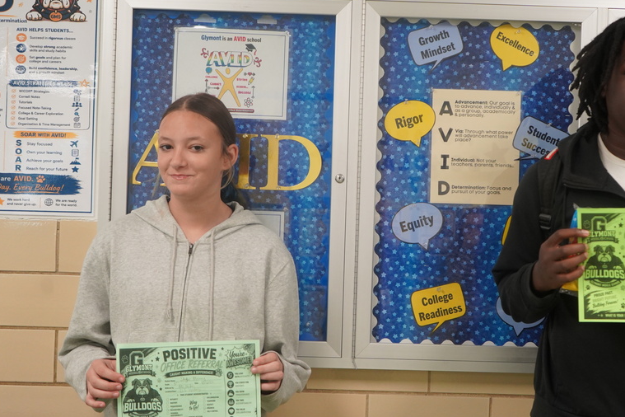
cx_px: 385
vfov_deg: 25.1
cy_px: 220
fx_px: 937
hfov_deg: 36.7
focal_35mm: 54
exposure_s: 1/160
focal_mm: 40
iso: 2000
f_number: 4
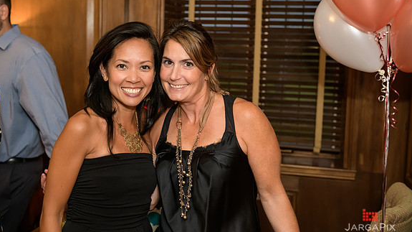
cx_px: 182
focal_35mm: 47
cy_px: 92
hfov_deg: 43.7
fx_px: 513
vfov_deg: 25.4
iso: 1600
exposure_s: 1/125
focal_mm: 40
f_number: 3.2
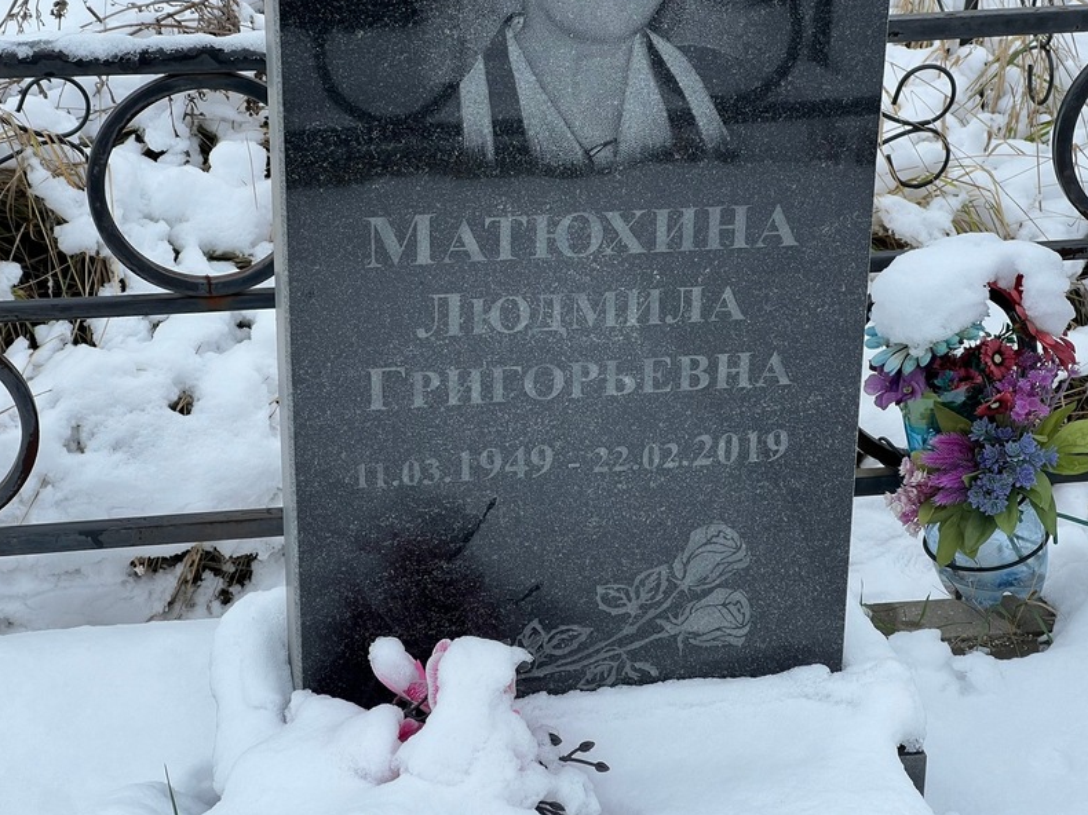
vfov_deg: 18.9
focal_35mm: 78
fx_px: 2451
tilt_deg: -28.2
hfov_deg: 25.0
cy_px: 409
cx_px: 547
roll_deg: +0.3
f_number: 2.8
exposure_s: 1/99
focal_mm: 9
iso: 32
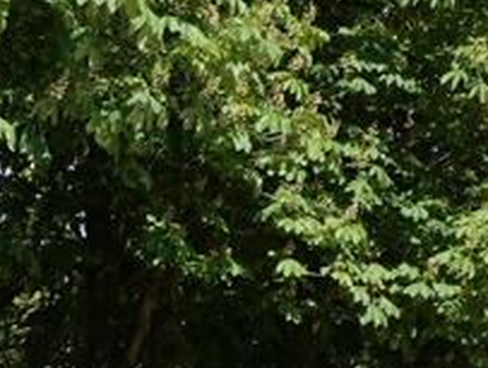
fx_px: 2443
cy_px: 546
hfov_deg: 10.8
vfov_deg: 8.4
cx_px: -334
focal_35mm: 173
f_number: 3.9
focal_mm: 7.8
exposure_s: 1/640
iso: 80
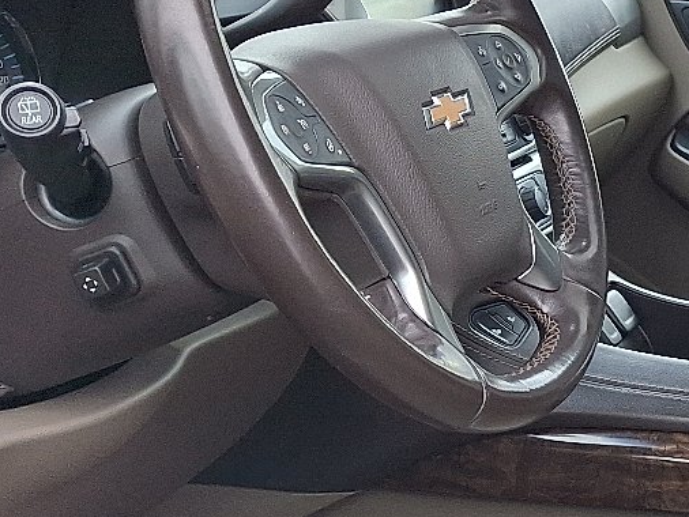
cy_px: 283
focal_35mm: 79
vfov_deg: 18.7
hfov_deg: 21.1
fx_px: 1573
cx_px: 1016
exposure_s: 1/100
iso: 25
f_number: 1.8
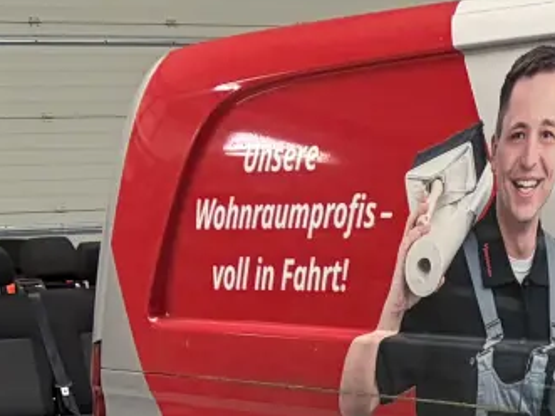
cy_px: 599
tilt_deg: -9.2
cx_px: 1538
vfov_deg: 9.6
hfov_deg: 10.3
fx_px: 2420
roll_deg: +2.0
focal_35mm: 151
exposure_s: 1/121
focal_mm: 5.96
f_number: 1.6
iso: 64
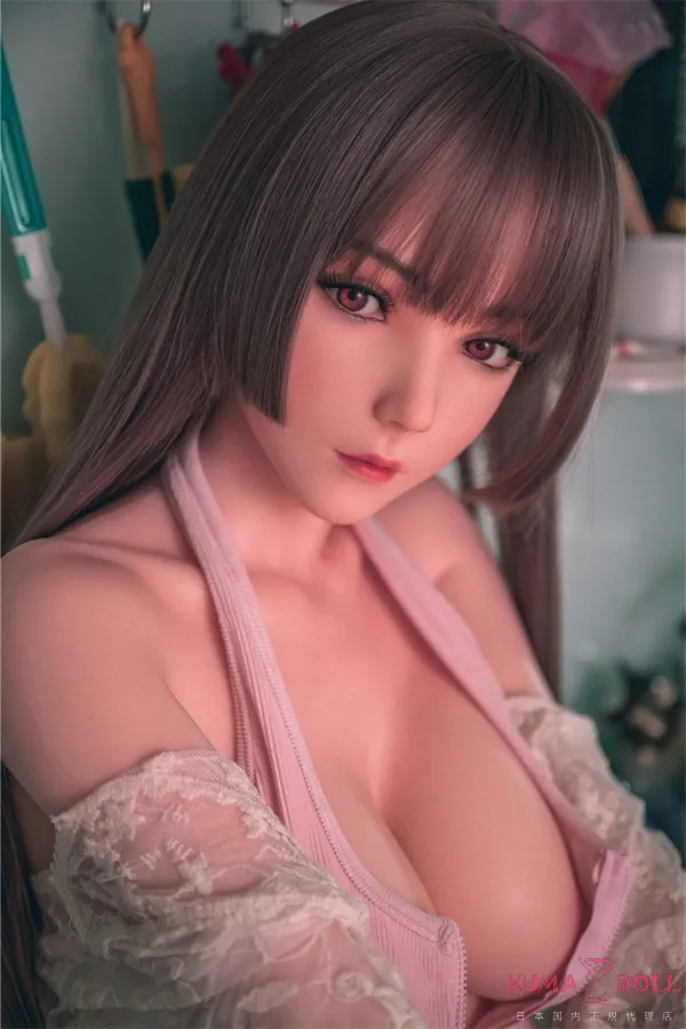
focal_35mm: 50
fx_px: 1429
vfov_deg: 39.6
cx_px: 343
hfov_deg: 27.0
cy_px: 514
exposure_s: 1/60
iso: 800
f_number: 2.8
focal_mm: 50
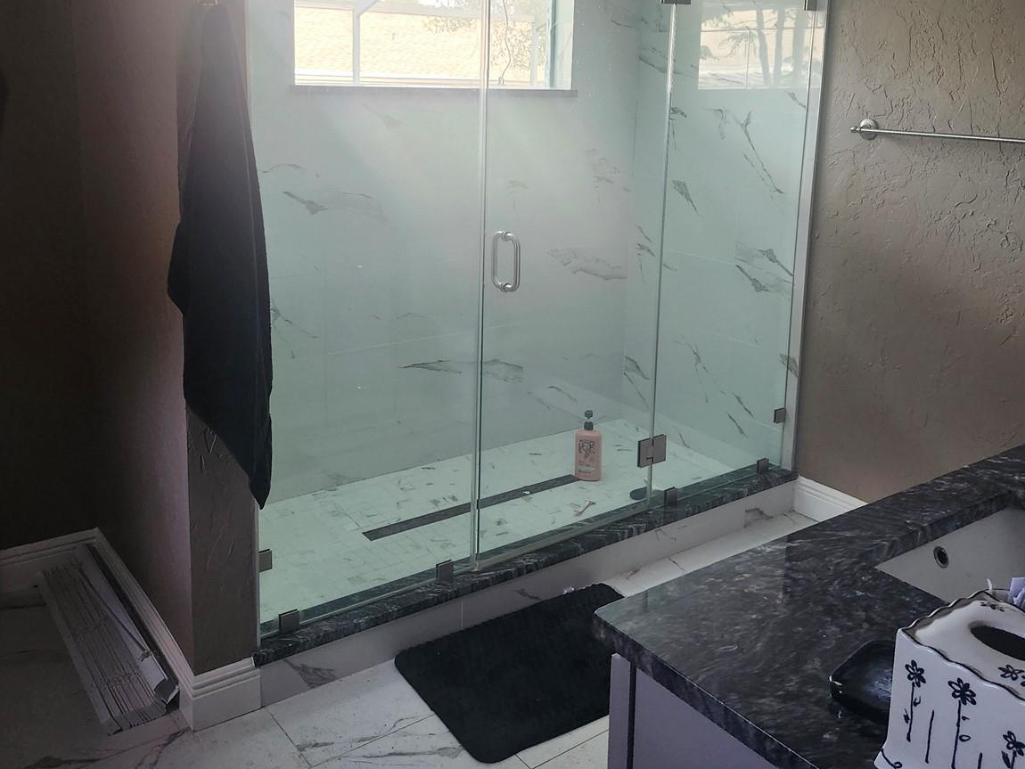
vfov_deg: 43.5
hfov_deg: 56.8
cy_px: 256
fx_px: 948
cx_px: 521
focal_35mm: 32
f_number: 1.8
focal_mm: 5.54
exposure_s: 1/120
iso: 500
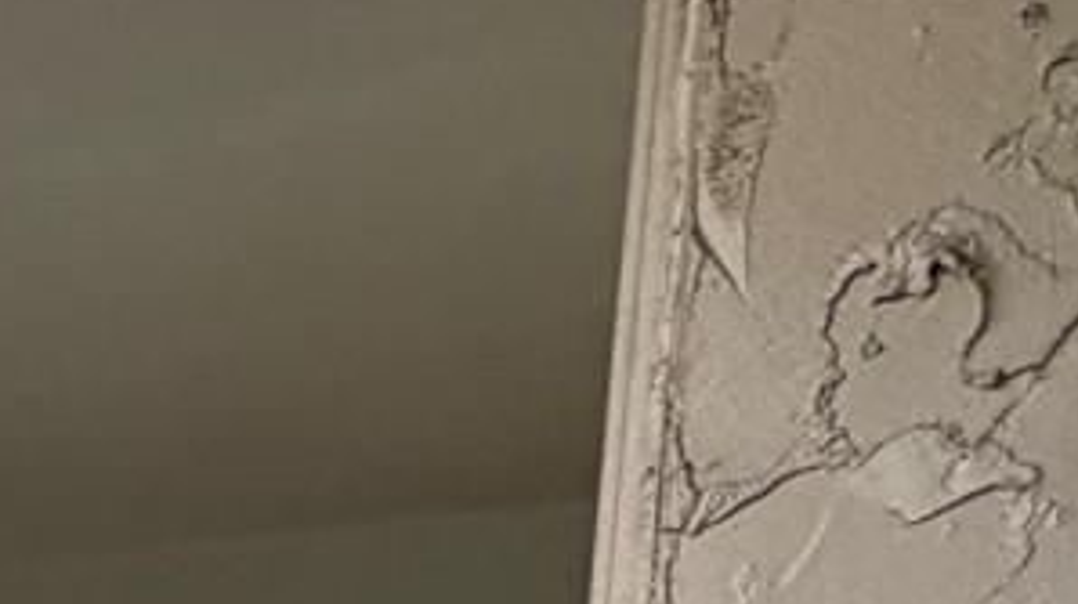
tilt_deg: -7.6
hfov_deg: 19.1
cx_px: -912
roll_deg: +1.7
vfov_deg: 12.4
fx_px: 2342
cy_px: 1335
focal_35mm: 82
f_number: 2.2
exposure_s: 1/120
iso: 160
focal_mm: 2.22
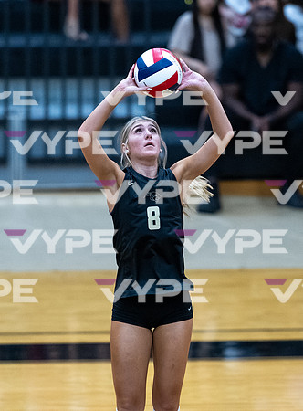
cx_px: 172
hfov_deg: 3.2
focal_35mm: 455
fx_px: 5371
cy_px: 261
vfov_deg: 4.4
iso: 3200
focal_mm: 200
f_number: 2
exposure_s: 1/1600
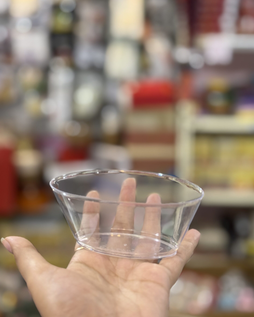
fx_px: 479
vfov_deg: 36.7
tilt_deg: -11.3
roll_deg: -0.6
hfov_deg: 29.7
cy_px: 159
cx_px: 127
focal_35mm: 51
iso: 50
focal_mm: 6.76
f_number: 1.78
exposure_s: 1/50
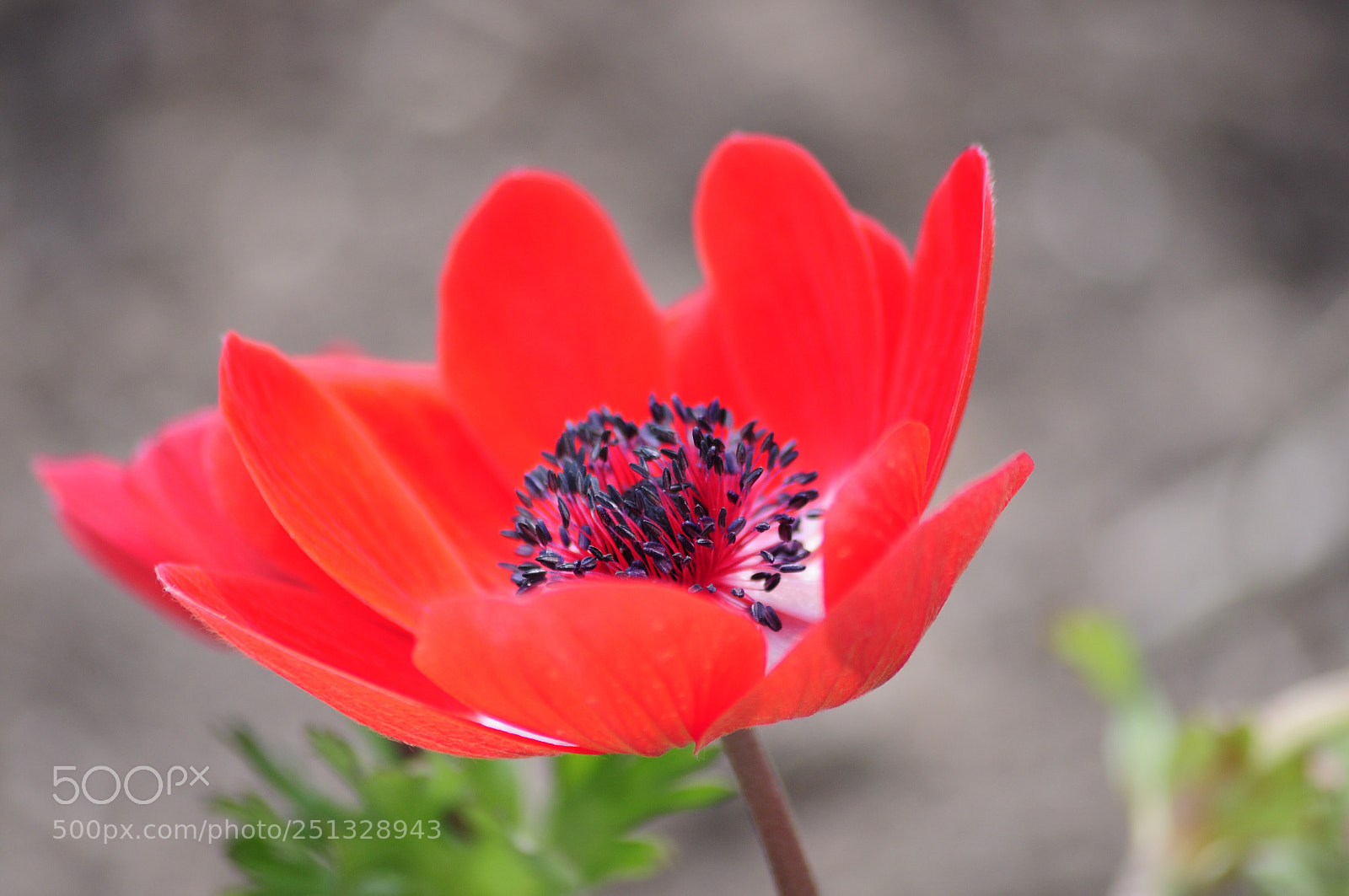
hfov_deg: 6.3
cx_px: 674
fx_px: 12352
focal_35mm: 330
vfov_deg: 4.2
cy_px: 448
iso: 200
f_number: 5.6
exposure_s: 1/250
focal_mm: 220
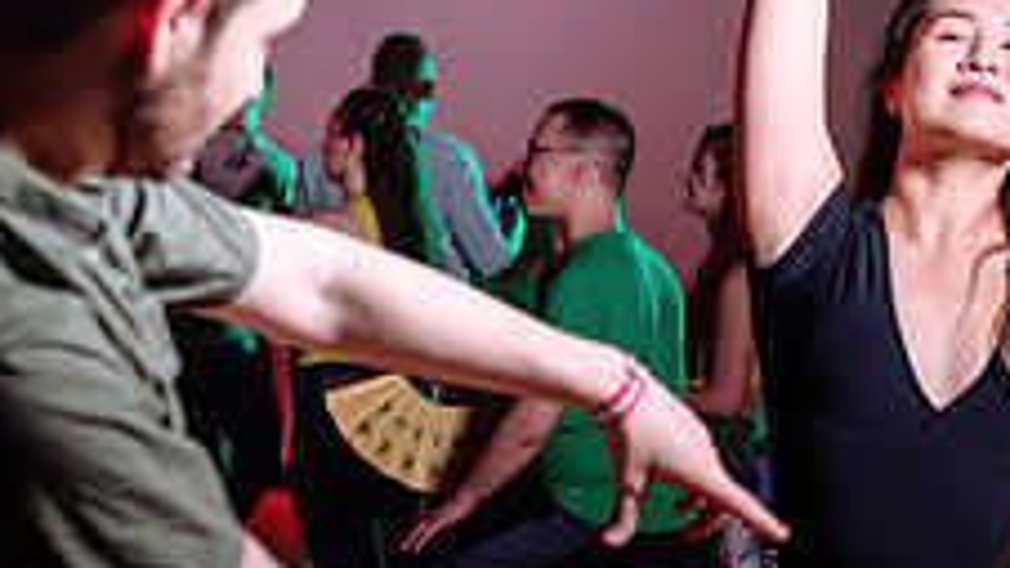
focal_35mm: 121
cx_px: 358
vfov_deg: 10.0
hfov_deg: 17.7
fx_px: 3240
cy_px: 311
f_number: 2.8
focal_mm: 45
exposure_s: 1/125
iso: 800
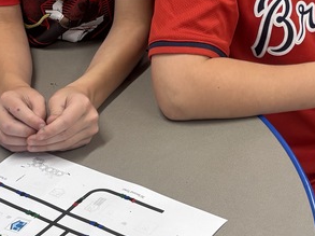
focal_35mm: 91
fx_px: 827
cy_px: 46
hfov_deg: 21.6
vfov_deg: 16.1
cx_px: 176
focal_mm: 5.96
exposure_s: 1/120
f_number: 1.6
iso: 125
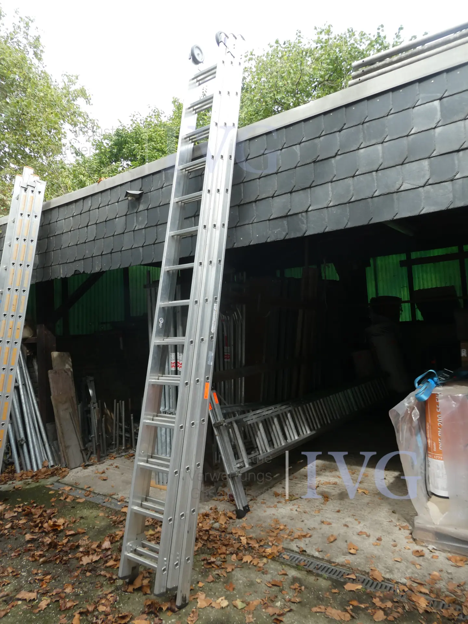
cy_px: 312
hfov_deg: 56.8
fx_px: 433
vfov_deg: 71.6
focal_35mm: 24
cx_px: 234
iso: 80
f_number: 3.3
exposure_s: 1/160
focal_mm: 4.3
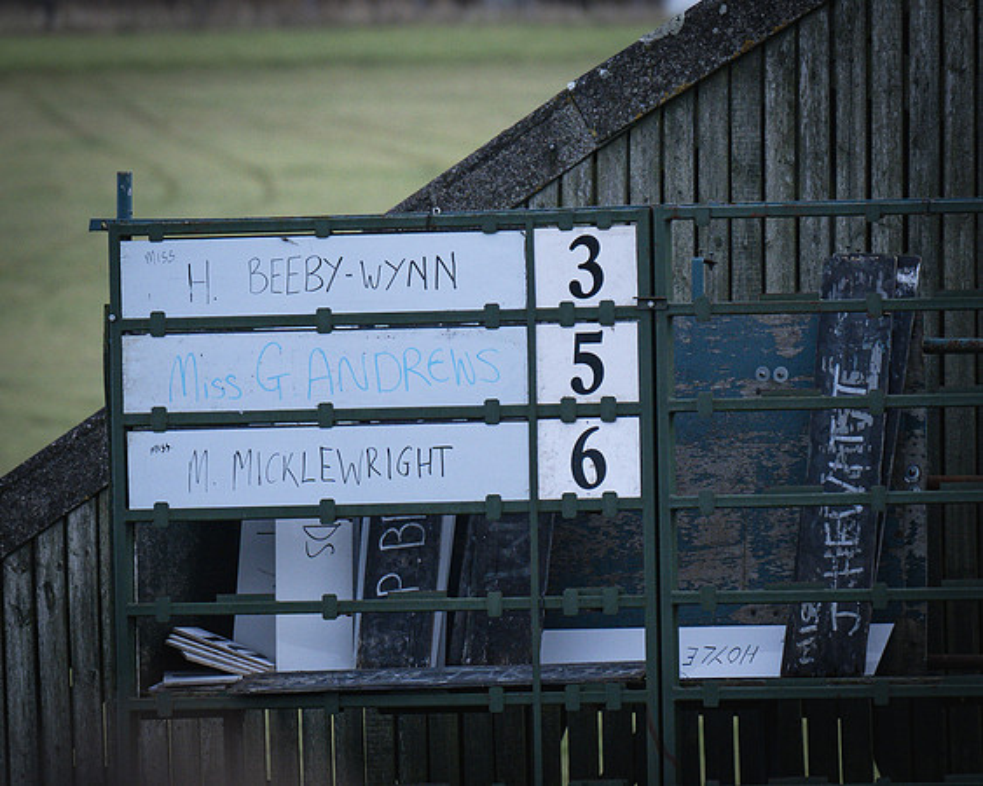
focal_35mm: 680
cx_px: 565
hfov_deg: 2.8
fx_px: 19789
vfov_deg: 2.3
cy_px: 231
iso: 400
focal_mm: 200
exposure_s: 1/2000
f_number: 2.8
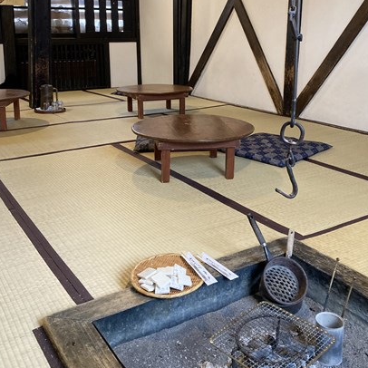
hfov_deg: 42.8
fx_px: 469
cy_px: 105
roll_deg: +0.0
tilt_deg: -7.0
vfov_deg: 41.9
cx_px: 198
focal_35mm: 39
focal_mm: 3.99
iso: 320
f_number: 1.8
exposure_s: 1/50
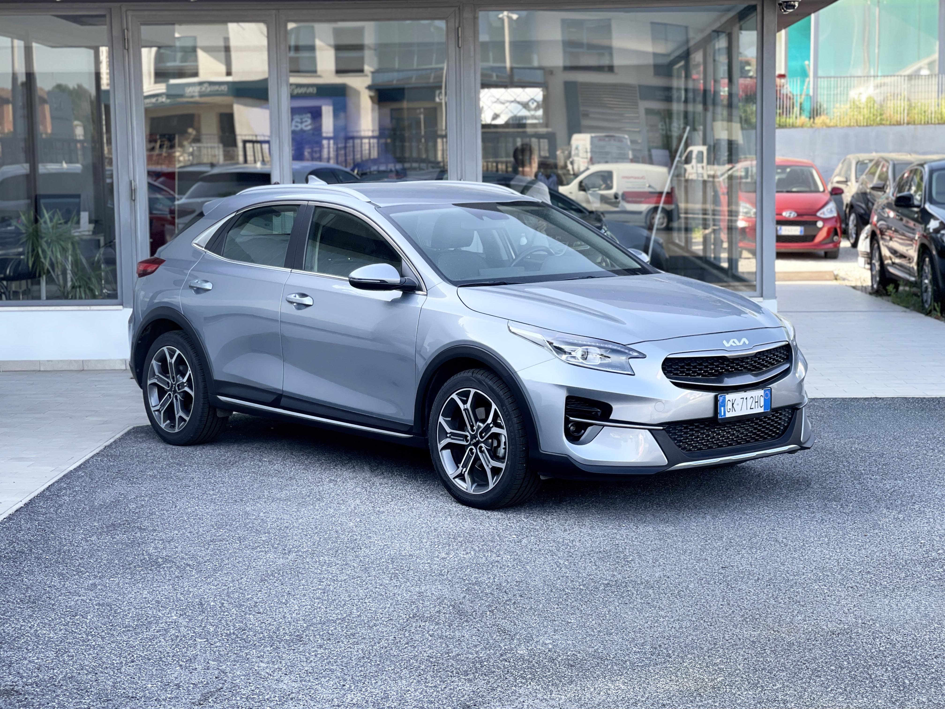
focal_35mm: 64
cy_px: 354
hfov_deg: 30.3
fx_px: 1747
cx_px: 472
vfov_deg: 22.9
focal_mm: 7.5
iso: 32
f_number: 2.2
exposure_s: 1/121
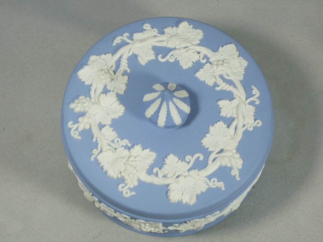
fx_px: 914
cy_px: 121
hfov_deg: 20.0
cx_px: 162
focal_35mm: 98
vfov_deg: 15.1
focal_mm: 17.5
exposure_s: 1/125
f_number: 4.8
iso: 250
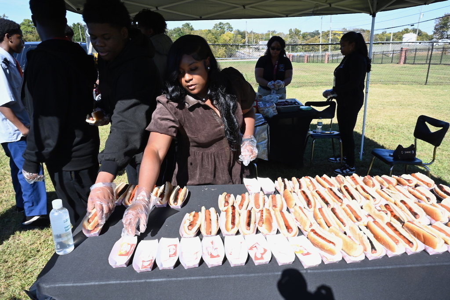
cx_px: 225
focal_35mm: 26
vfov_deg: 48.7
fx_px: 331
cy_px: 150
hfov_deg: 68.4
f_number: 22
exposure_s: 1/250
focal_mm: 26.5
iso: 1600
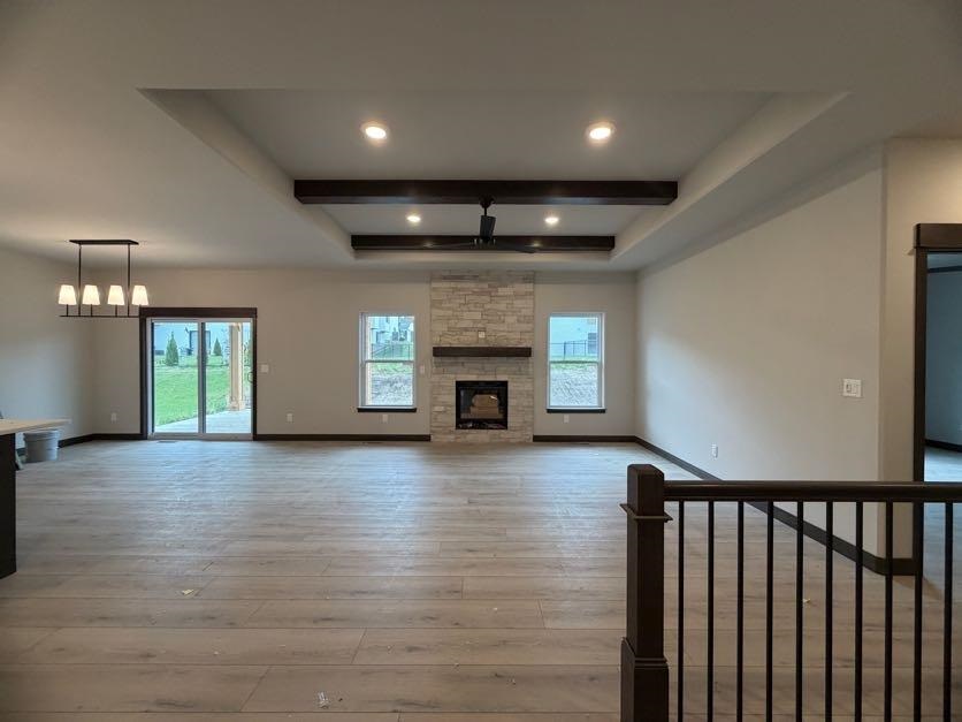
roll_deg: +0.0
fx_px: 389
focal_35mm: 14
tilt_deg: -0.2
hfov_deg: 102.1
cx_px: 481
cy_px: 361
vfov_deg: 85.7
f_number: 2.2
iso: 320
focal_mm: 2.22
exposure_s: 1/120
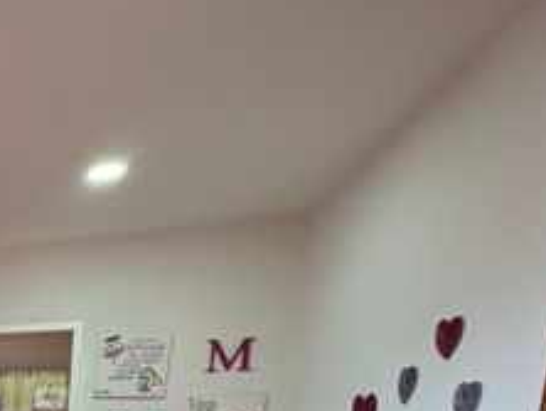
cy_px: 527
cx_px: -252
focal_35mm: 42
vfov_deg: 28.5
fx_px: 663
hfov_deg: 29.5
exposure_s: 1/60
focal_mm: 2.22
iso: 400
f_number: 2.2
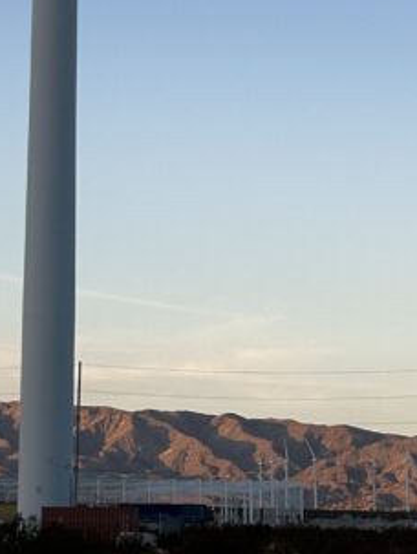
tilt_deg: +18.6
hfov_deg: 9.2
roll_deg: -1.2
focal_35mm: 162
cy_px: -293
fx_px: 2597
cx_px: 112
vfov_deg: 11.6
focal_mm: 6.86
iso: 64
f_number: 1.78
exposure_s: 1/872
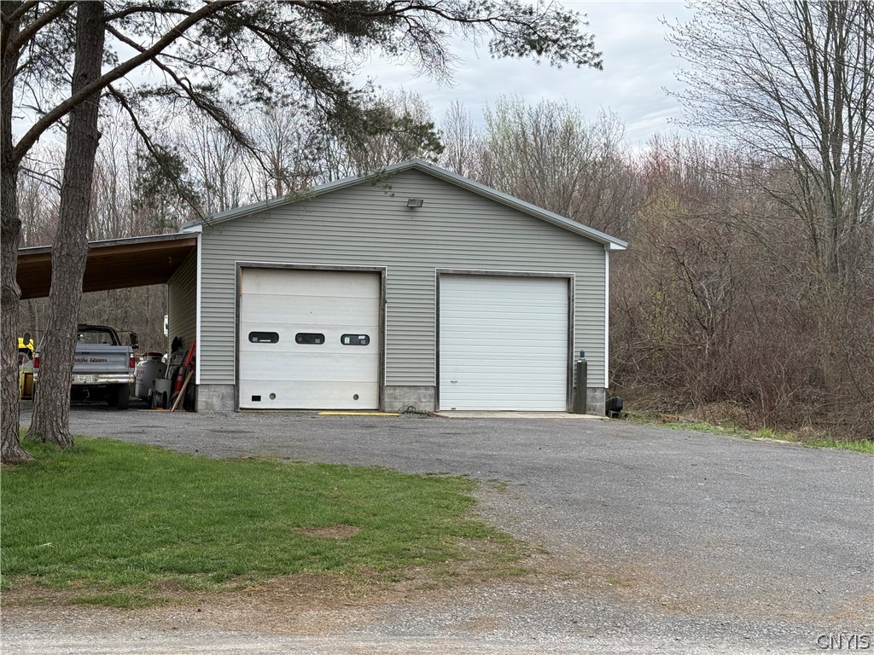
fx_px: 1212
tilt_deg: +2.0
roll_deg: -1.4
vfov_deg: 30.3
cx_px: 437
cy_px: 328
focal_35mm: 48
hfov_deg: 39.7
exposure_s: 1/1353
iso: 64
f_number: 1.78
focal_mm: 6.76
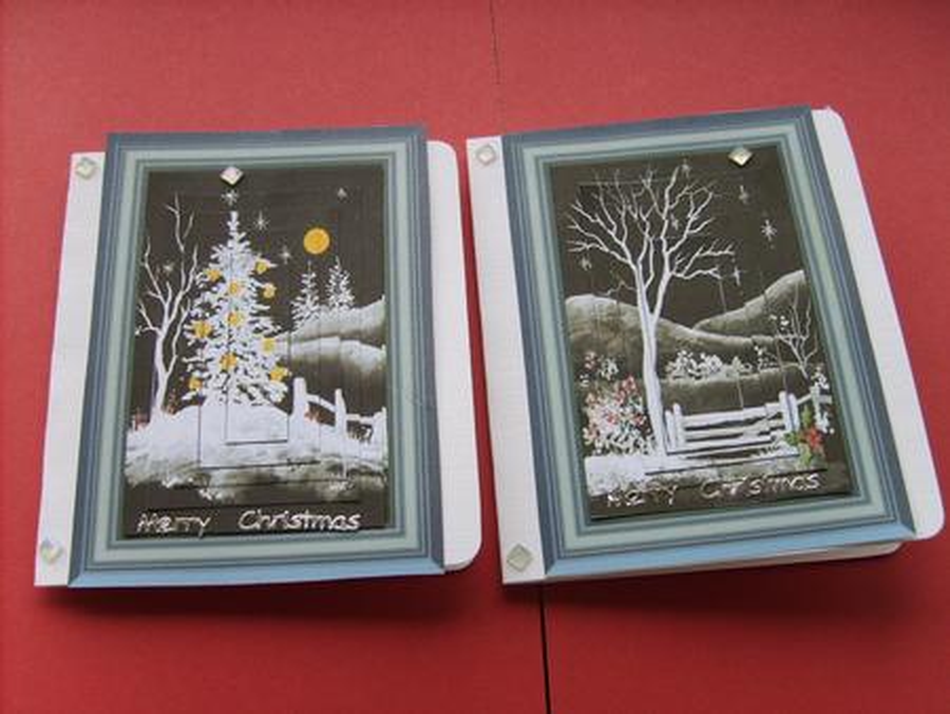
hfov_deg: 52.6
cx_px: 475
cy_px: 357
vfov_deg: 40.7
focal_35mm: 35
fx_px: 961
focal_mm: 5.8
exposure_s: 1/125
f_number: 2.8
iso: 50
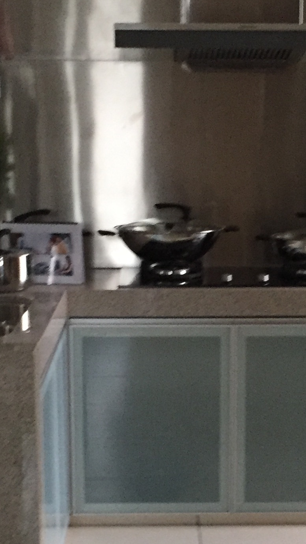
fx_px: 1082
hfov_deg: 16.1
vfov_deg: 28.2
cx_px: 180
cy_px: 309
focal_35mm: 75
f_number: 2.2
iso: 250
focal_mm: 4.15
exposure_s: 1/25
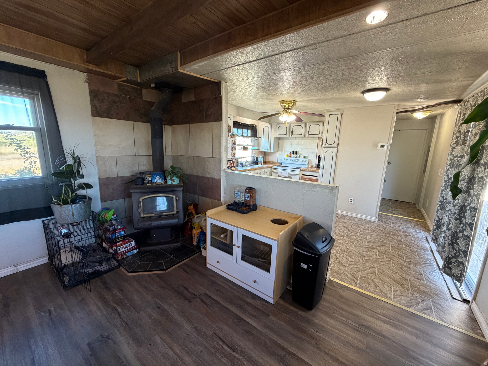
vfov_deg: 85.7
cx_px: 244
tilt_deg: -11.0
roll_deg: -2.0
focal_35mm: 14
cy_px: 183
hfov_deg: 102.1
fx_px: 197
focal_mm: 2.22
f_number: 2.2
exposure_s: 1/60
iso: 320
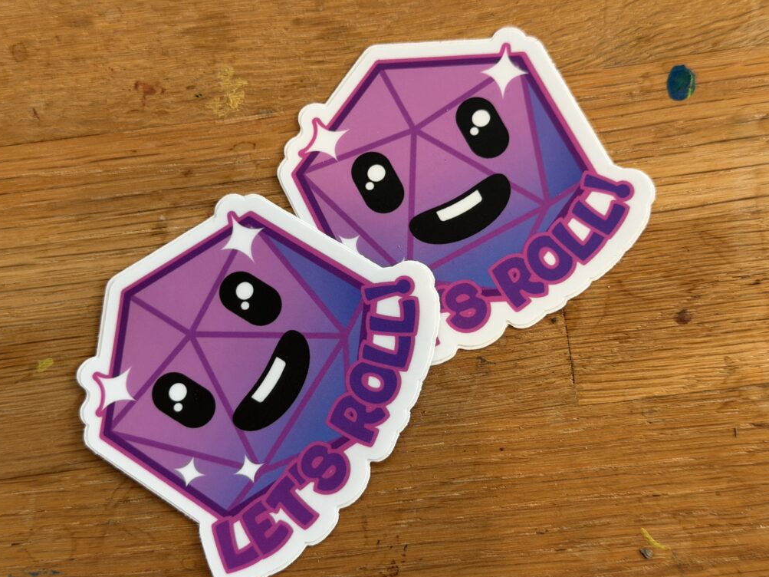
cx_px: 383
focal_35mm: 49
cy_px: 294
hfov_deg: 38.9
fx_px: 1088
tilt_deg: -81.1
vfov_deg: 29.7
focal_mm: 6.76
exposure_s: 1/60
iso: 200
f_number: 1.78
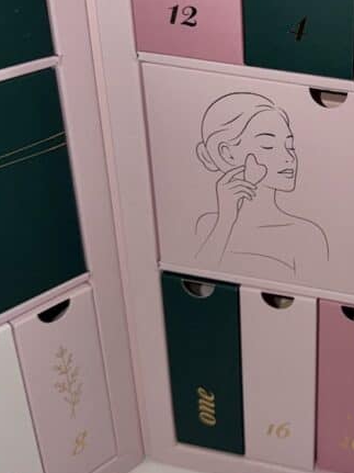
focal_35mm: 57
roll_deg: -4.6
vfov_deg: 33.6
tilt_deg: -27.9
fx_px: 778
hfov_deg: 23.6
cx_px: 418
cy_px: 173
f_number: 1.78
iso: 64
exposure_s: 1/80
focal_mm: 6.76
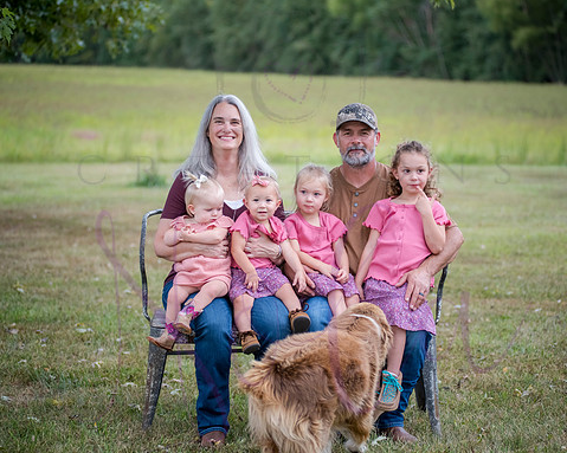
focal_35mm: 91
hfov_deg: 21.0
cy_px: 228
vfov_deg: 16.9
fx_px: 1527
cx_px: 295
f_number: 2.8
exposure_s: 1/640
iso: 400
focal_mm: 80
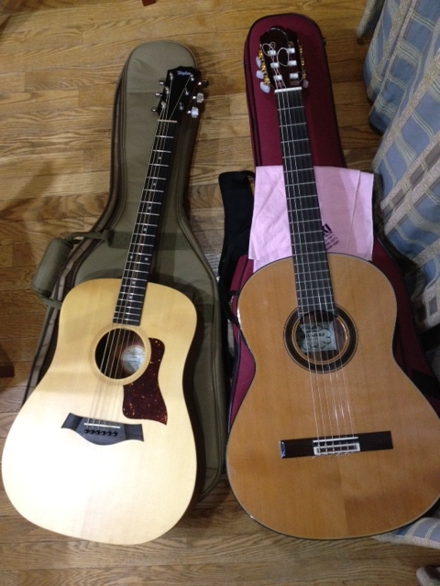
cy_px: 293
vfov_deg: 52.6
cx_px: 220
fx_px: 593
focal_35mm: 35
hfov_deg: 40.7
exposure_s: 1/20
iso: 320
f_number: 2.4
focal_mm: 4.28
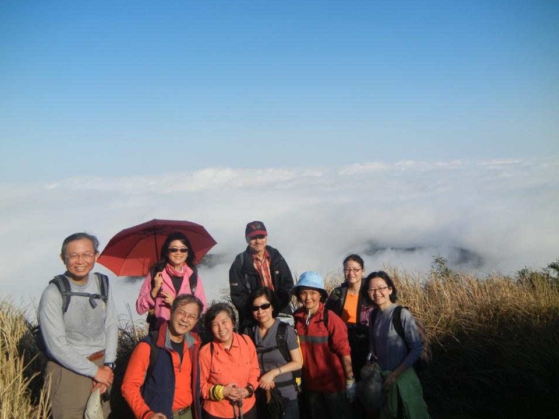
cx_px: 272
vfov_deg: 44.2
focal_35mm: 32
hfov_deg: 56.8
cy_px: 208
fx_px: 517
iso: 160
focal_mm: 5.4
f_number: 7
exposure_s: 1/900
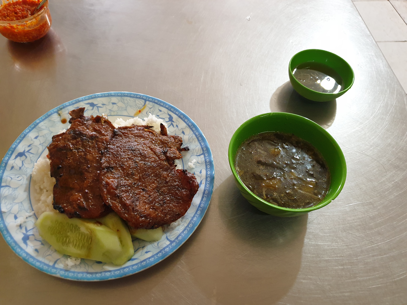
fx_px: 306
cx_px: 204
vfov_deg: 53.1
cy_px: 152
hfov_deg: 67.3
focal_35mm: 26
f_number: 1.5
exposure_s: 1/50
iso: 320
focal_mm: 4.3
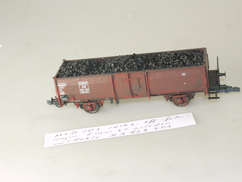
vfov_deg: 15.4
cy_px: 91
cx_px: 121
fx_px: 671
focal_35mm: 96
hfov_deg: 20.4
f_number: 8
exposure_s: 1/10
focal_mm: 34
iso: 100
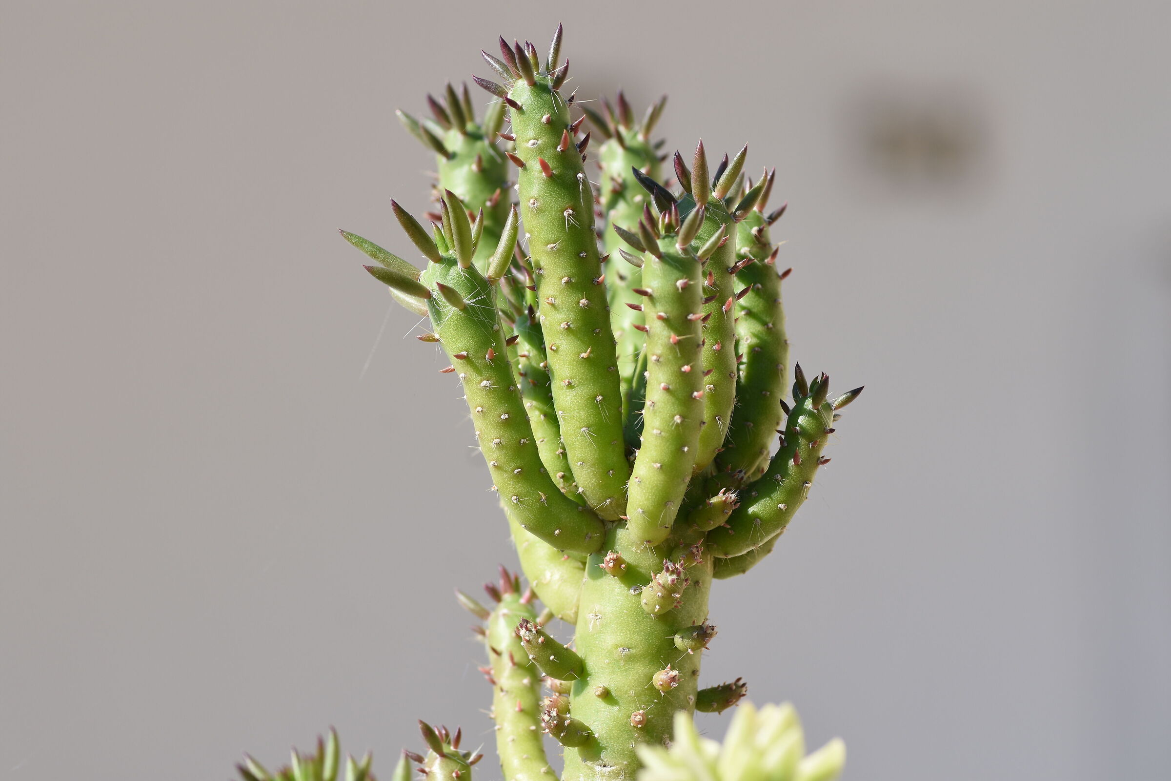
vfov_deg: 9.1
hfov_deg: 13.7
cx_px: 586
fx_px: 4879
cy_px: 390
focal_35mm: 150
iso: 100
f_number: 5.6
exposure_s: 1/500
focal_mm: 100
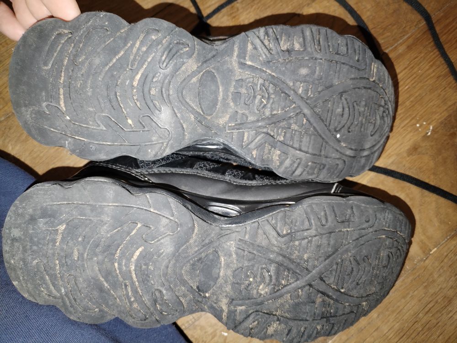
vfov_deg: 53.1
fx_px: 343
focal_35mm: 26
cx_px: 228
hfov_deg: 67.3
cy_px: 172
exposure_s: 1/25
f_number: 1.8
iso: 886
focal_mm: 4.75
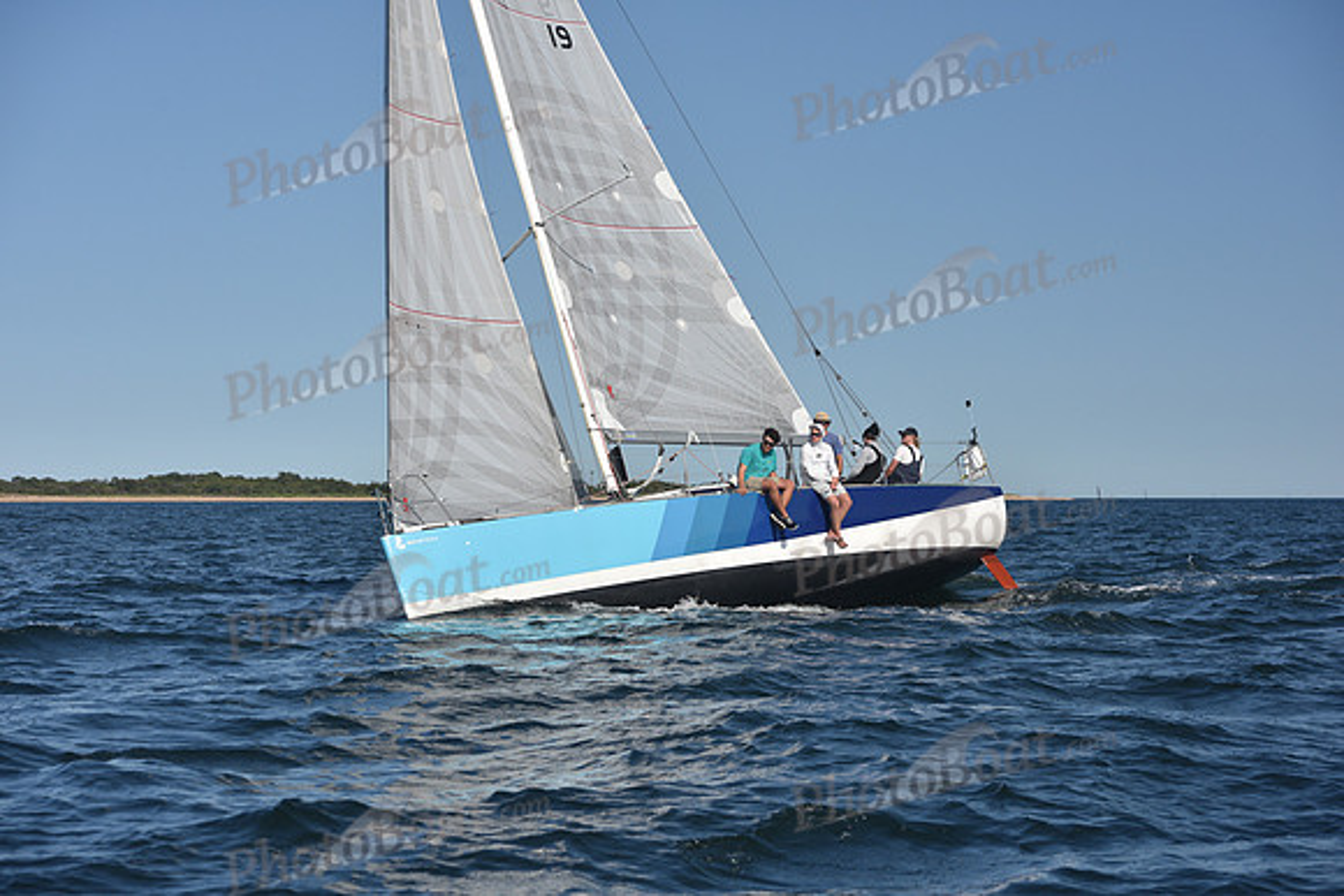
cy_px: 448
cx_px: 672
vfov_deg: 19.5
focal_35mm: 70
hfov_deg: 28.8
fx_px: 2614
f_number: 6.3
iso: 250
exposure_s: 1/1000
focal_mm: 70
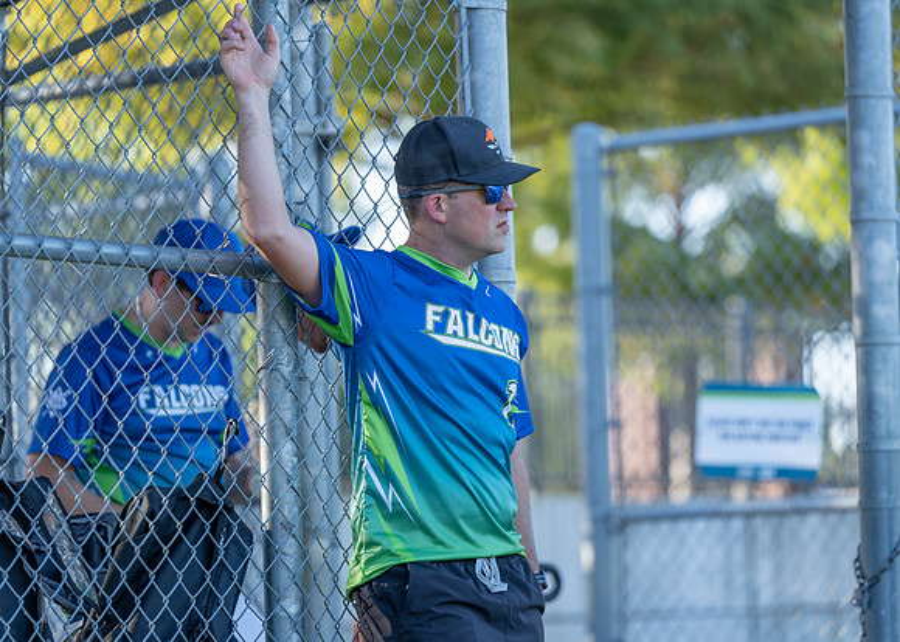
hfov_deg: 11.8
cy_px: 321
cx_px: 450
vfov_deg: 8.5
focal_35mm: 170
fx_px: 4338
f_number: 2.8
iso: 125
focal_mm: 162
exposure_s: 1/320
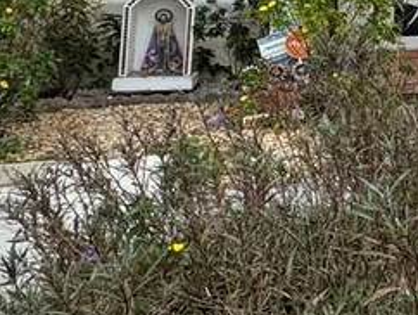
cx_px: 715
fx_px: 894
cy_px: -87
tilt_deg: +3.5
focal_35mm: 74
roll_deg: -0.2
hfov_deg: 20.3
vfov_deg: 18.6
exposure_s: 1/1048
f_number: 2.2
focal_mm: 2.22
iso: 50
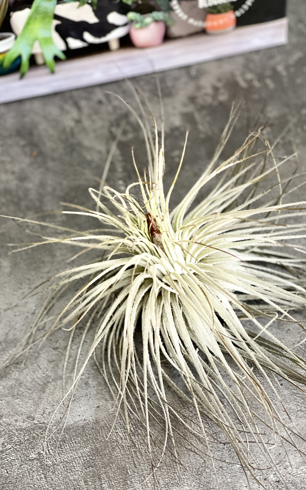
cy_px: 245
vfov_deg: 30.2
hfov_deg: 19.1
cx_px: 157
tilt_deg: -65.8
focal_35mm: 68
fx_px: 907
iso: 250
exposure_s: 1/33
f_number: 2.2
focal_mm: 7.5
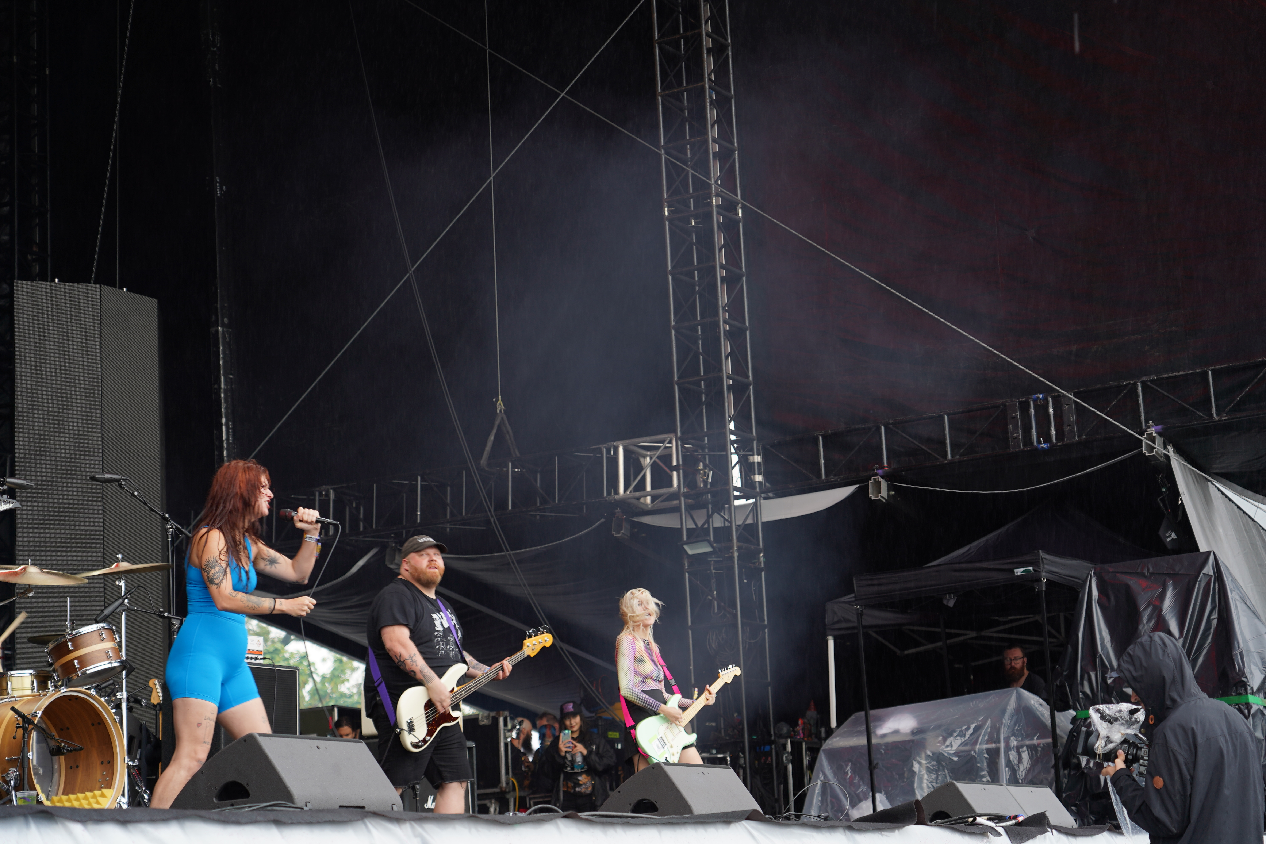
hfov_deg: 28.8
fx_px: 2461
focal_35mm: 70
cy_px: 422
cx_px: 633
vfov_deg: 19.5
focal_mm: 70
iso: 100
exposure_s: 1/100
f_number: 4.5
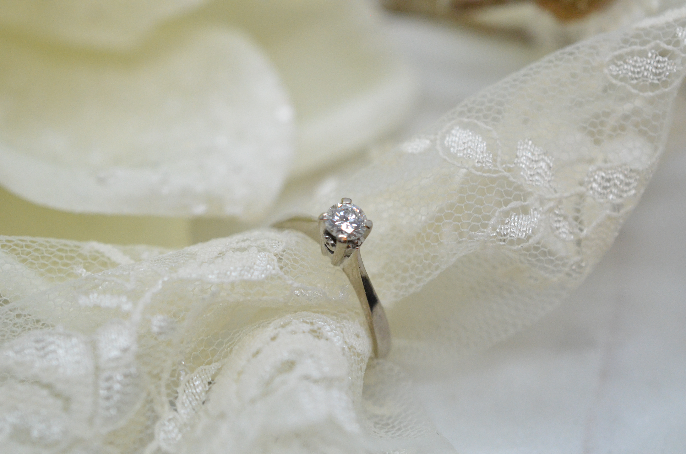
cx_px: 343
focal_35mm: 60
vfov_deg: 22.5
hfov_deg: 33.5
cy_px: 227
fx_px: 1141
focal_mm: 40
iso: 3200
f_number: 5
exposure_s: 1/2000
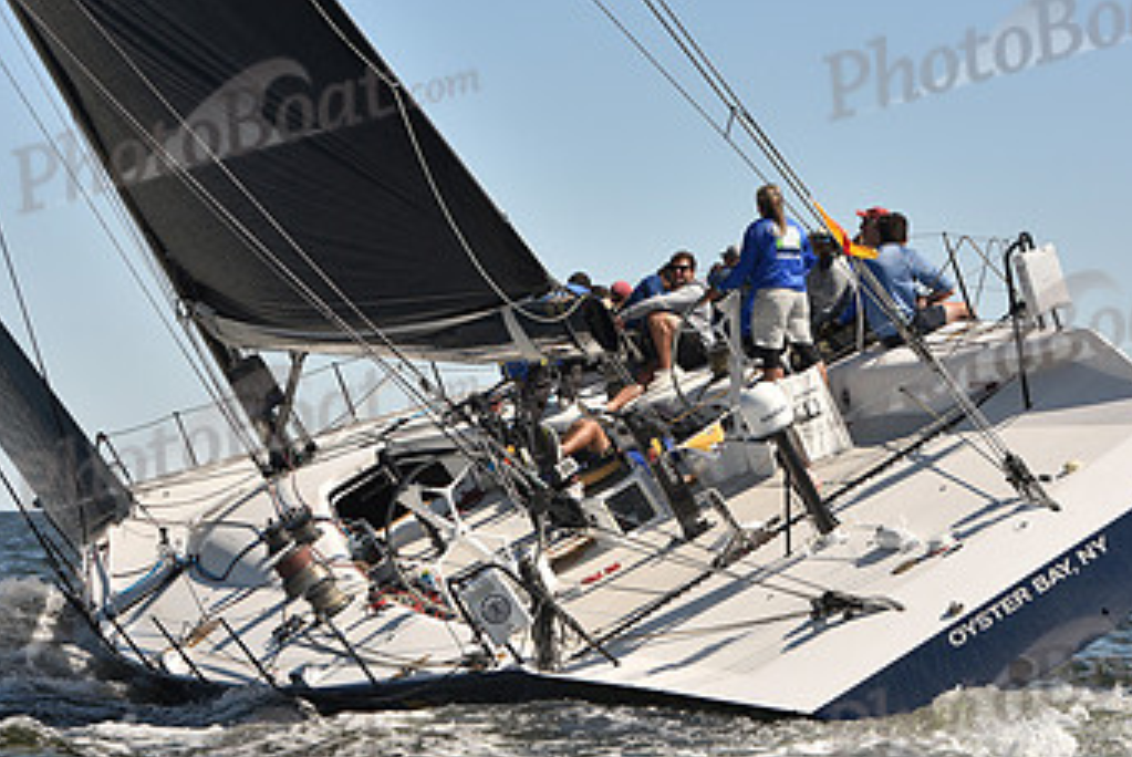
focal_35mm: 119
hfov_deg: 17.2
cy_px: 559
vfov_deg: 11.5
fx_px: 3745
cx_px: 654
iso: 250
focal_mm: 70
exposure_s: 1/1000
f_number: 5
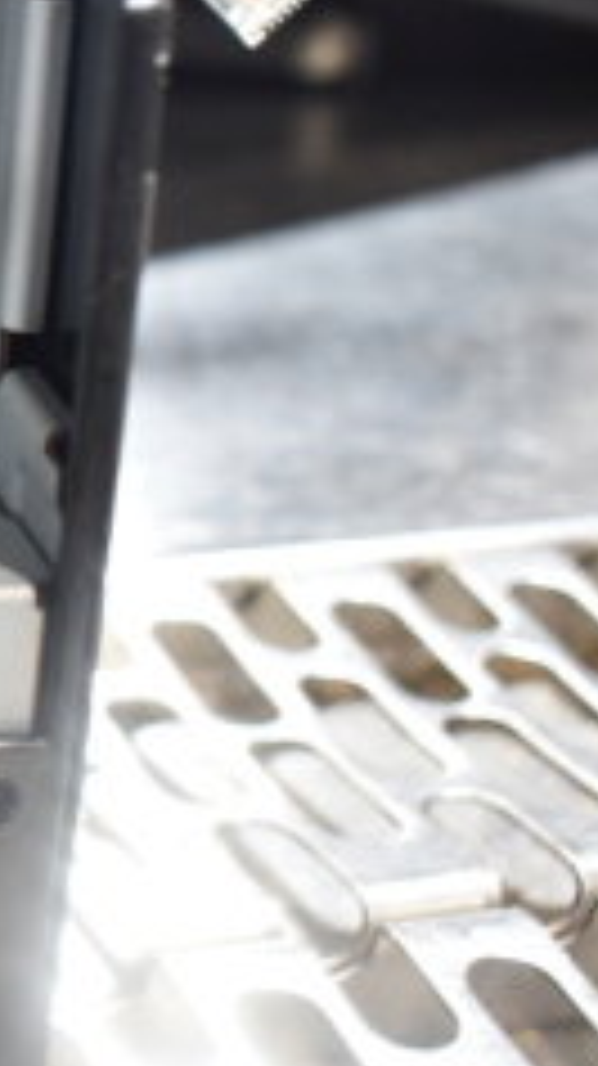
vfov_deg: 23.9
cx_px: -670
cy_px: 434
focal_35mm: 89
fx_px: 2513
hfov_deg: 11.8
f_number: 3.8
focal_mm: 22
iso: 560
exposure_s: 1/30
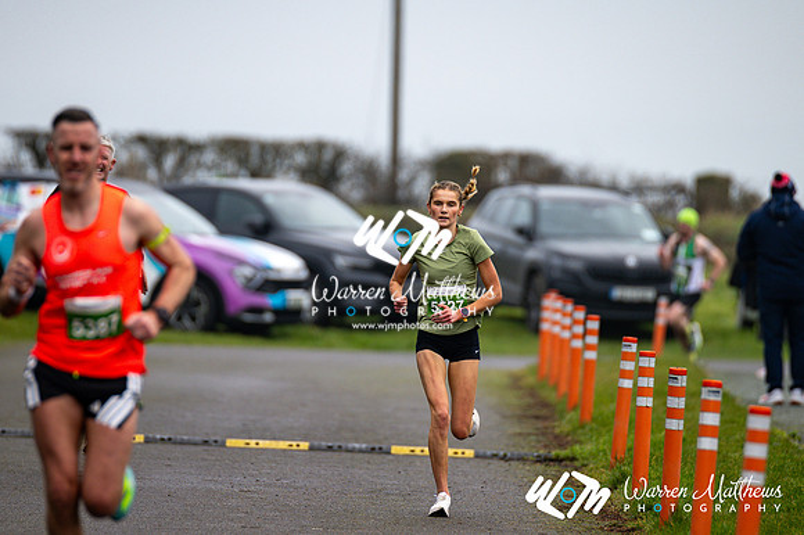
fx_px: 10044
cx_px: 402
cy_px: 268
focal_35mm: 450
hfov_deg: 4.6
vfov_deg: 3.1
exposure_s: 1/1600
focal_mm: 300
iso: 320
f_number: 2.8
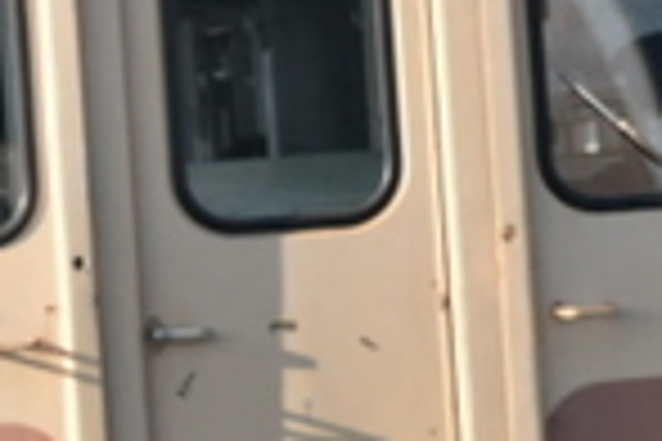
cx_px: 135
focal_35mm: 1432
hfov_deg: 1.4
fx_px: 26326
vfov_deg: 1.0
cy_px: 362
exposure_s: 1/80
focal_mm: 175
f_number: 11
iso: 100
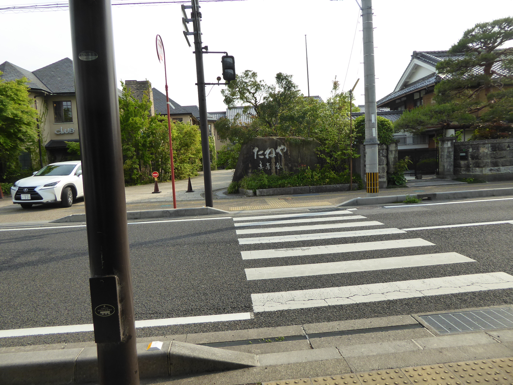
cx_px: 256
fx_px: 370
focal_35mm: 25
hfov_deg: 69.4
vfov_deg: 54.9
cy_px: 192
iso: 160
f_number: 3.3
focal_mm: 4.3
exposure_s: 1/640
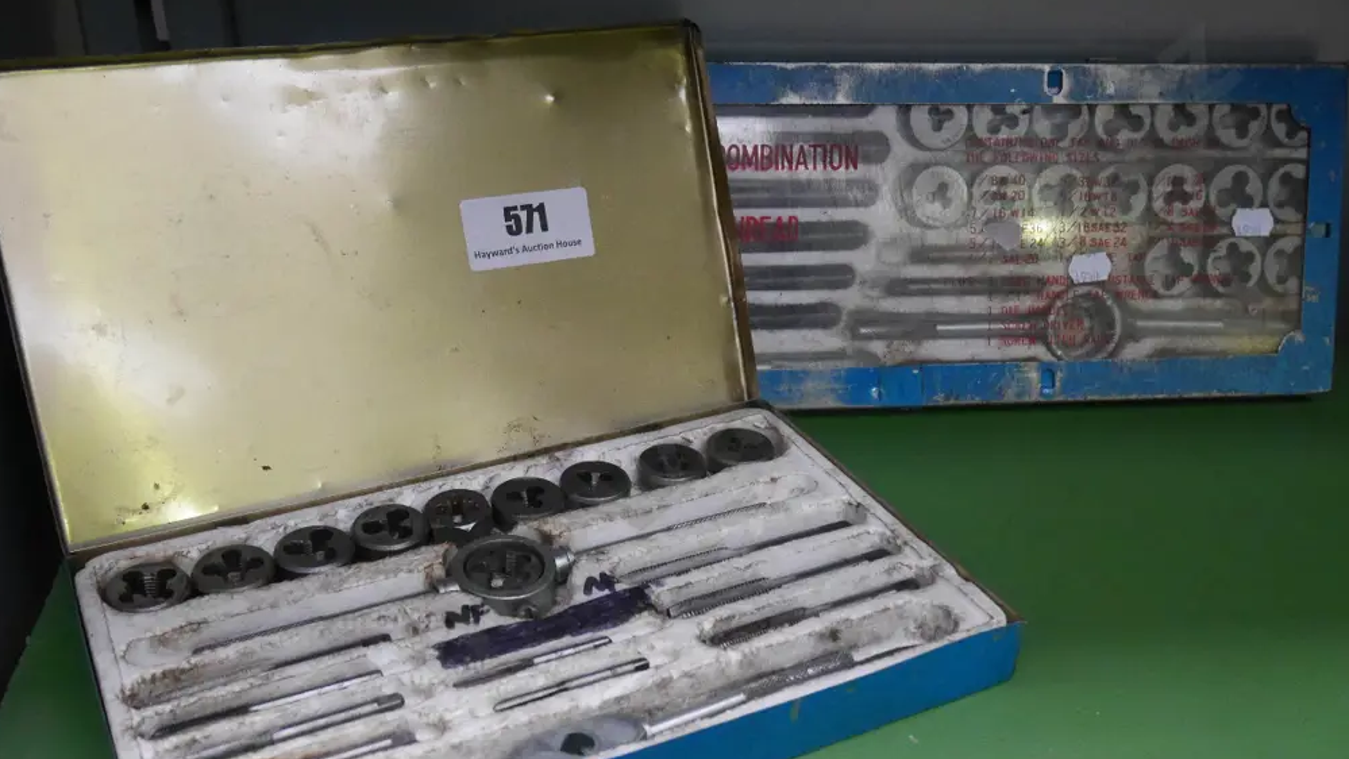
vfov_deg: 31.1
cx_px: 668
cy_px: 465
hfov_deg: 52.8
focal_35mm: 38
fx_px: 1359
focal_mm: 17
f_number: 4
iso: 3200
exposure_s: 1/160
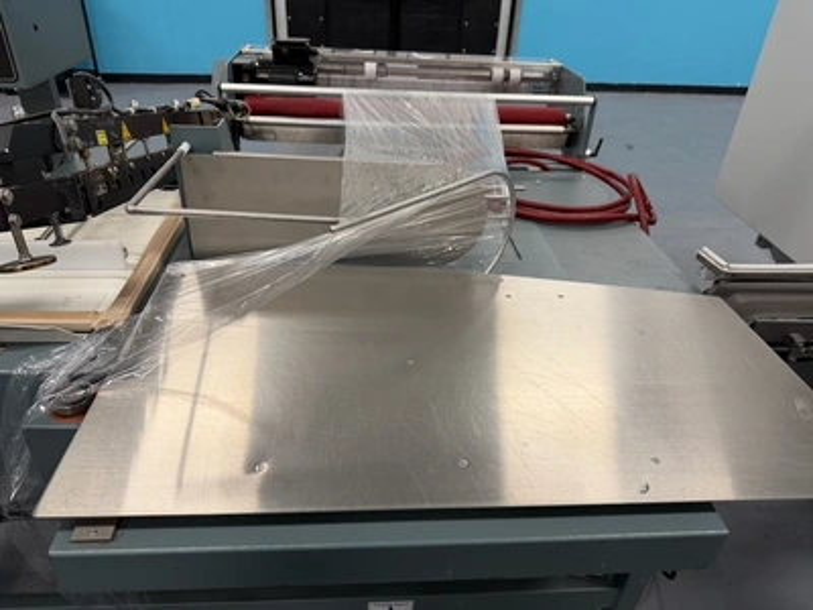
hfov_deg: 71.6
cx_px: 406
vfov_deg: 56.8
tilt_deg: -33.1
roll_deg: -2.1
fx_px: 564
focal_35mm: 24
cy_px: 305
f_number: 1.78
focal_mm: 6.76
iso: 160
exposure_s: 1/120
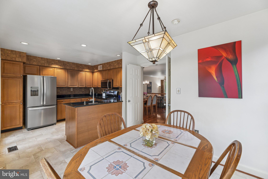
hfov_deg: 104.3
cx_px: 134
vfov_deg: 81.2
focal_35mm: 14
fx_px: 104
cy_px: 90
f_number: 8
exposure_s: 1/13
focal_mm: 14
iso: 400
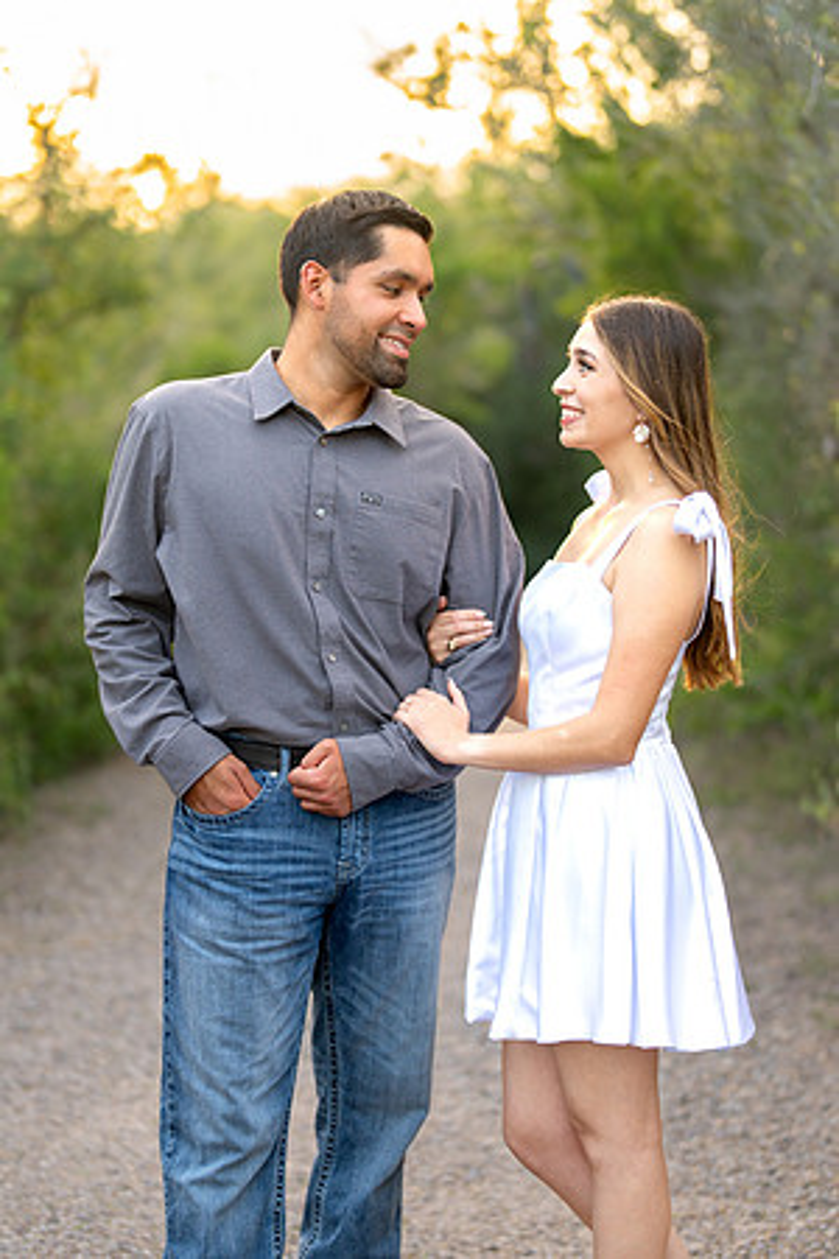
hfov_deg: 18.2
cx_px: 420
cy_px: 630
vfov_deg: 27.0
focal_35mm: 75
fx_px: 2622
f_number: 1.2
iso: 200
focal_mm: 50
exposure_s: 1/640
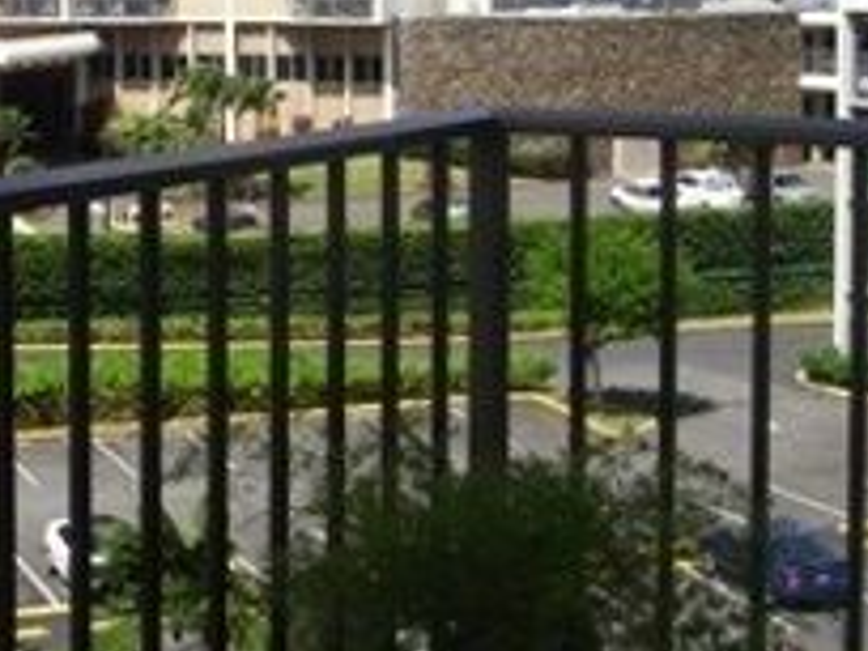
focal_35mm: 93
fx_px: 2332
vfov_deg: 15.6
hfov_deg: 20.3
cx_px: -43
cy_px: 23
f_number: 6.6
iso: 64
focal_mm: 6.3
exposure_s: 1/200
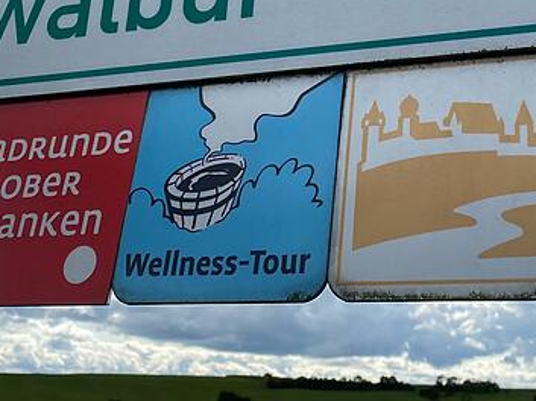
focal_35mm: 59
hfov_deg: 32.3
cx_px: 384
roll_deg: -2.0
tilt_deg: +21.3
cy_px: 8
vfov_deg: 23.8
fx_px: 913
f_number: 1.8
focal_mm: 4.25
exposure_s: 1/2222
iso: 32
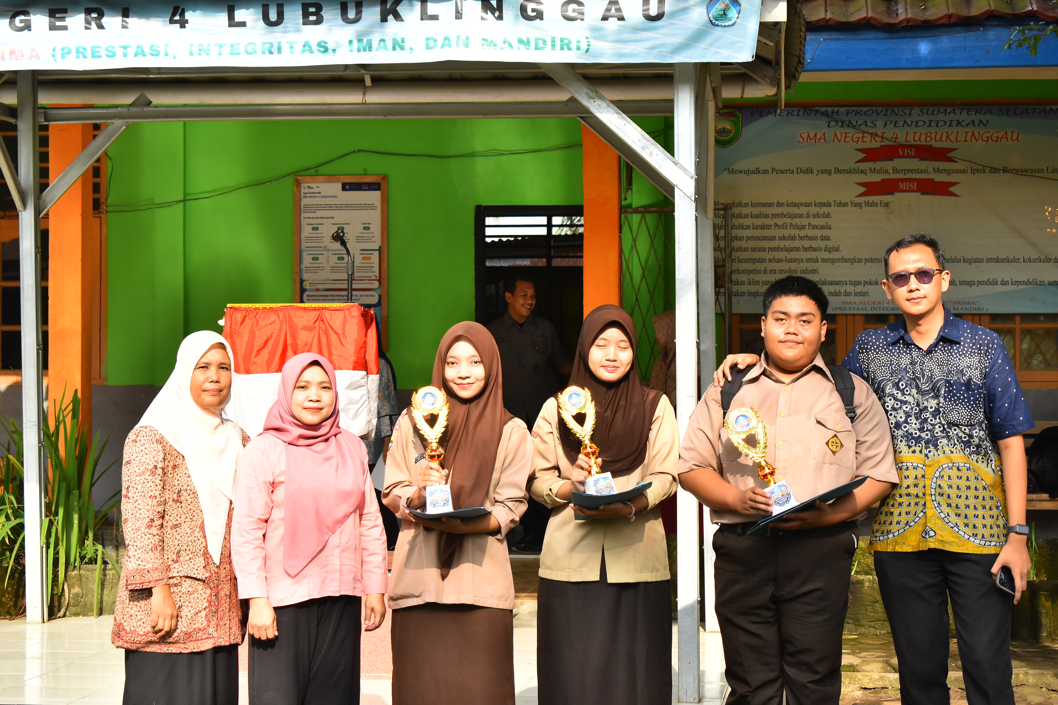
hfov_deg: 24.6
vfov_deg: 16.6
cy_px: 352
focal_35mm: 82
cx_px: 529
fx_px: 2424
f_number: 5.6
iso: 250
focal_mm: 55
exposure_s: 1/400
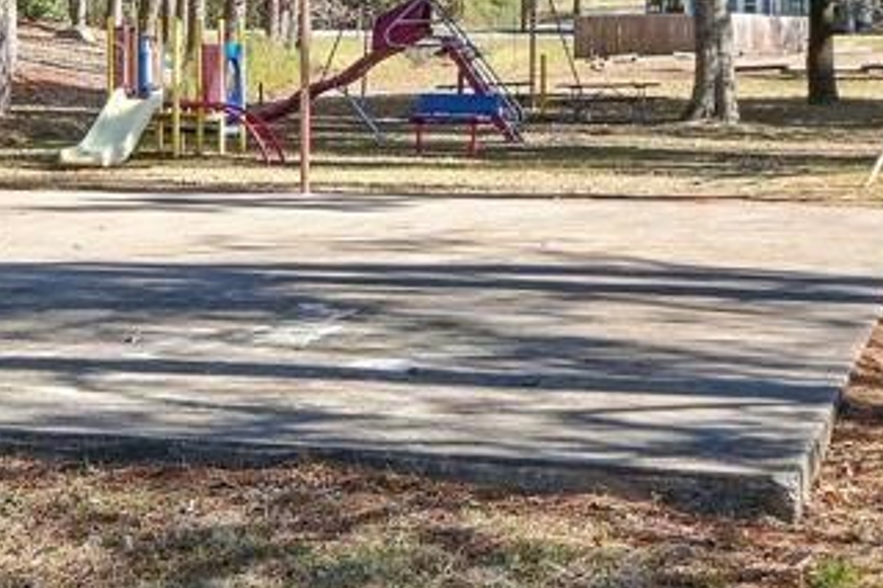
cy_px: 75
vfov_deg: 14.1
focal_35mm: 96
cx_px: 121
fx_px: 2353
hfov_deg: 20.9
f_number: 9
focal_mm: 20
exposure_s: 1/160
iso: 250
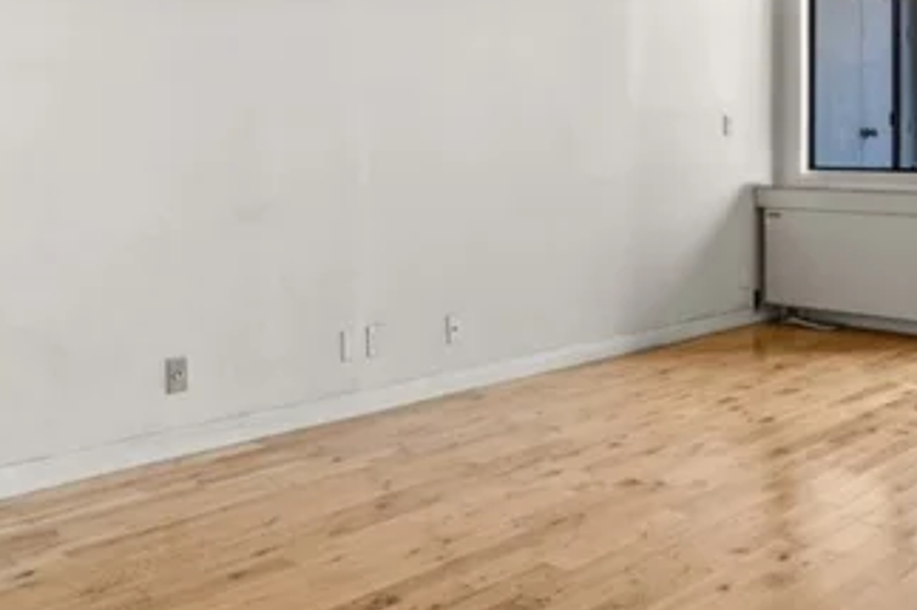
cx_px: 522
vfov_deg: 33.5
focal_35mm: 39
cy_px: 150
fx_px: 993
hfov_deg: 49.4
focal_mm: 10
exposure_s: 1/10
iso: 400
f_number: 8
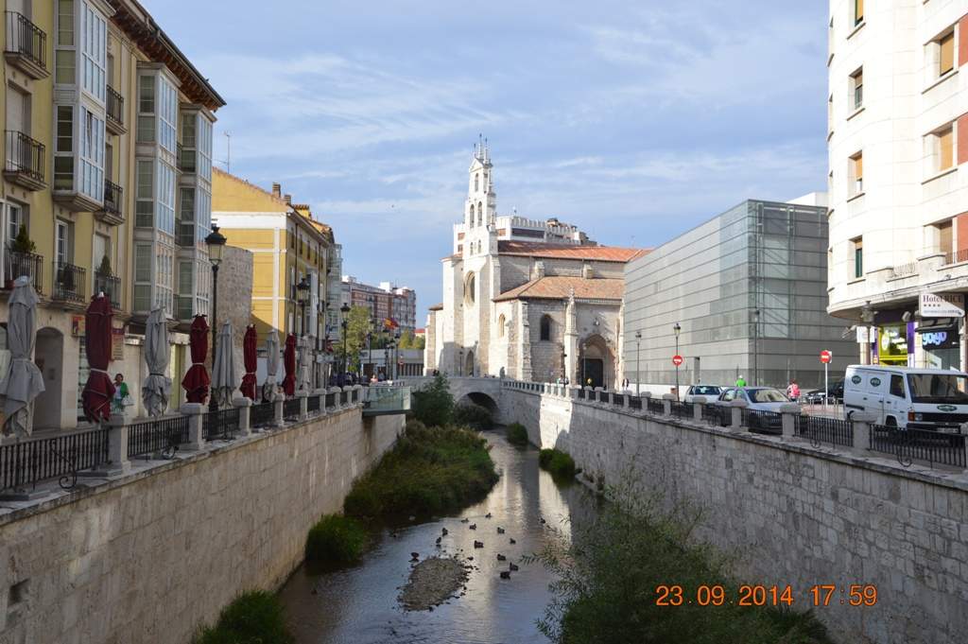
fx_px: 1048
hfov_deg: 49.6
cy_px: 322
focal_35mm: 39
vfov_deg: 34.2
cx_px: 484
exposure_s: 1/250
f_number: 8
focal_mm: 26
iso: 100
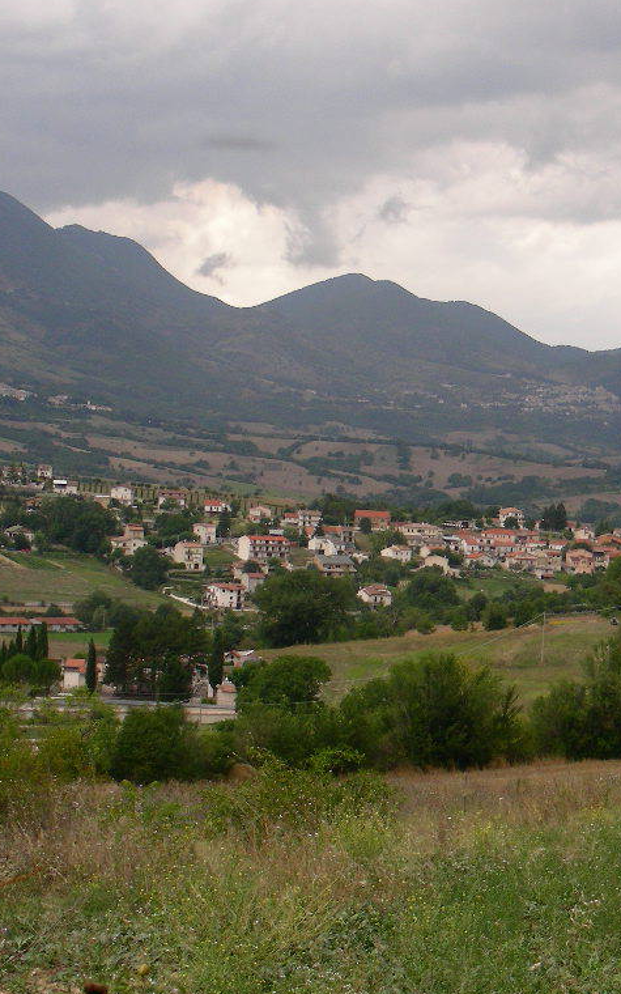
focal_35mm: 90
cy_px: 497
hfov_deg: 14.4
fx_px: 2437
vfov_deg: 23.0
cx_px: 544
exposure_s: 1/198
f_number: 4
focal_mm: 10.5
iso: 50
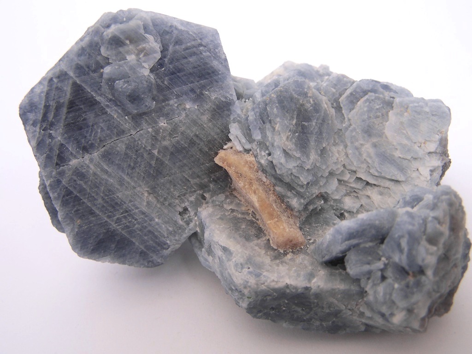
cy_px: 177
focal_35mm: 38
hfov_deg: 49.0
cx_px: 236
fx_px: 518
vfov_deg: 37.7
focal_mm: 6.3
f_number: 2.8
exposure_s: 1/40
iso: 80
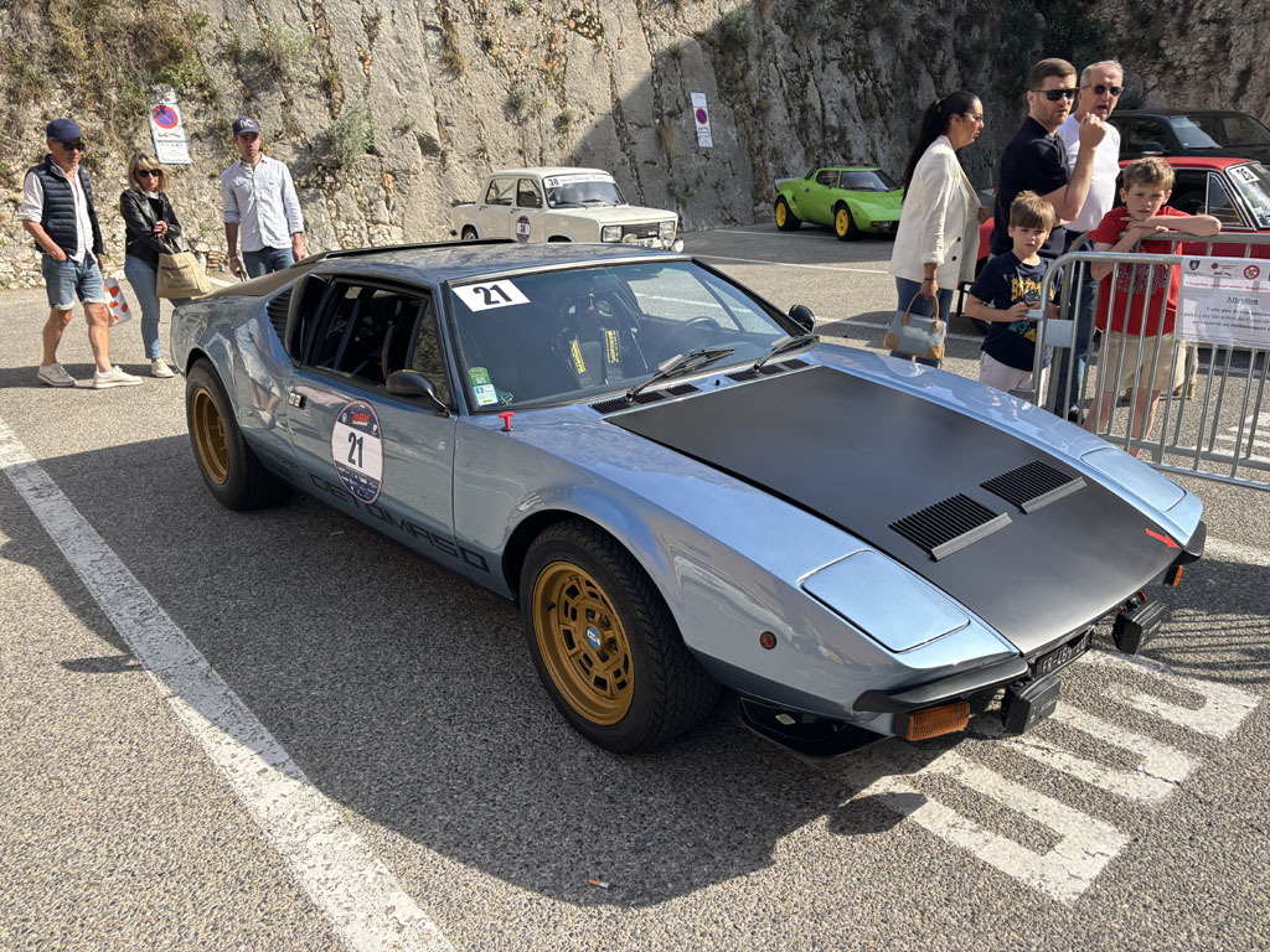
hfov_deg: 67.3
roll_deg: +0.1
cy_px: 476
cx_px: 635
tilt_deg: -16.7
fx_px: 954
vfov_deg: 53.1
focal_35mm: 26
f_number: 1.6
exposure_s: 1/1642
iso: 50
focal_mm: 5.96
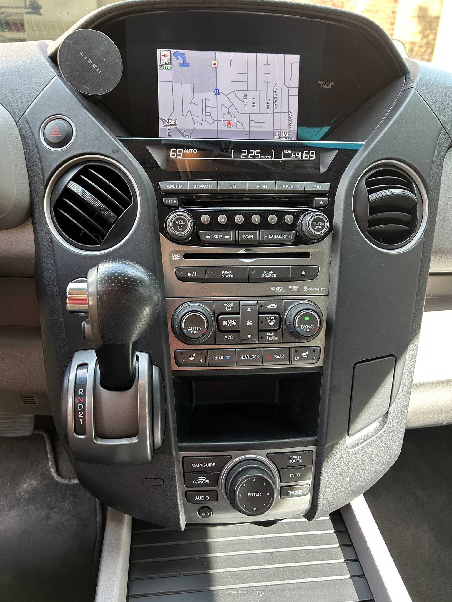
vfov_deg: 67.3
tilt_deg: -26.7
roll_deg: -1.7
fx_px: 453
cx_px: 226
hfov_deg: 53.1
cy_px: 301
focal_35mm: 26
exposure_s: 1/100
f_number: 1.5
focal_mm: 5.7
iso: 125
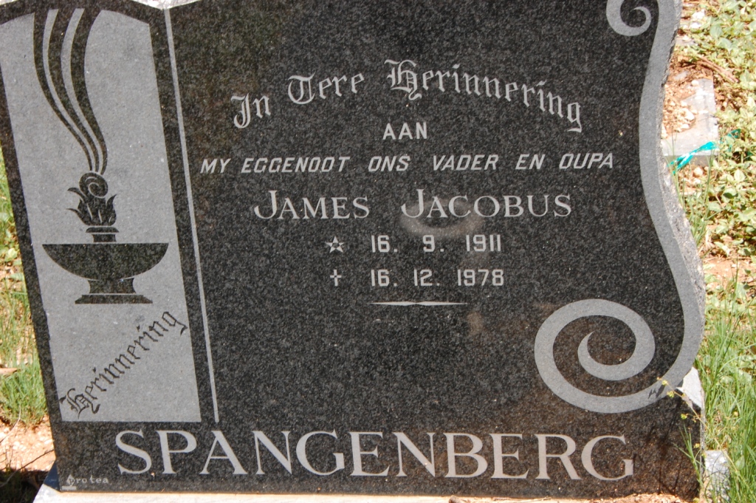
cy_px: 252
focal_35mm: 82
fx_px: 1731
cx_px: 378
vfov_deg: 16.5
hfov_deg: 24.6
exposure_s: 1/80
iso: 400
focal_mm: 55
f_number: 18
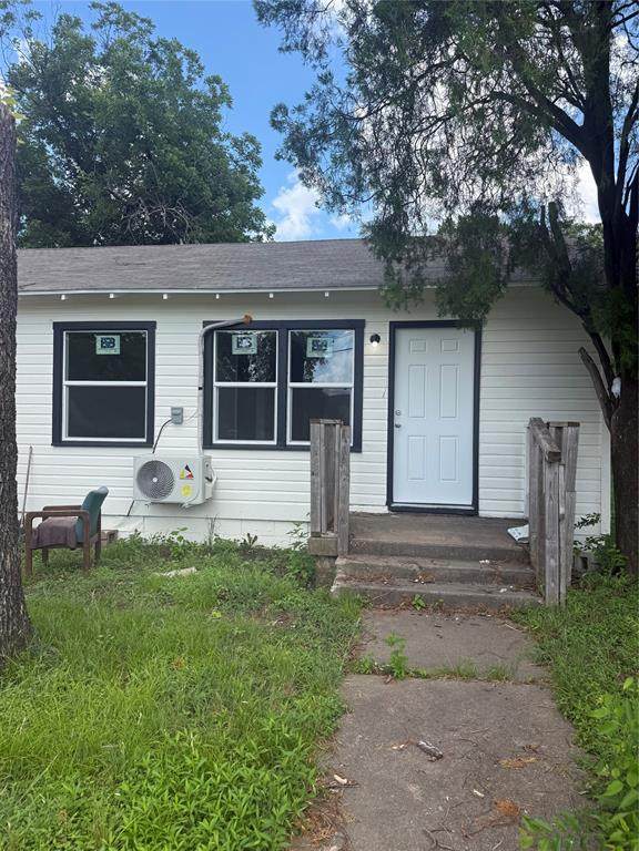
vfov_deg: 71.6
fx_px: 591
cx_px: 320
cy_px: 426
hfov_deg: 56.8
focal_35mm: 24
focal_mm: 6.76
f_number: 1.78
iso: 80
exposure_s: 1/1770
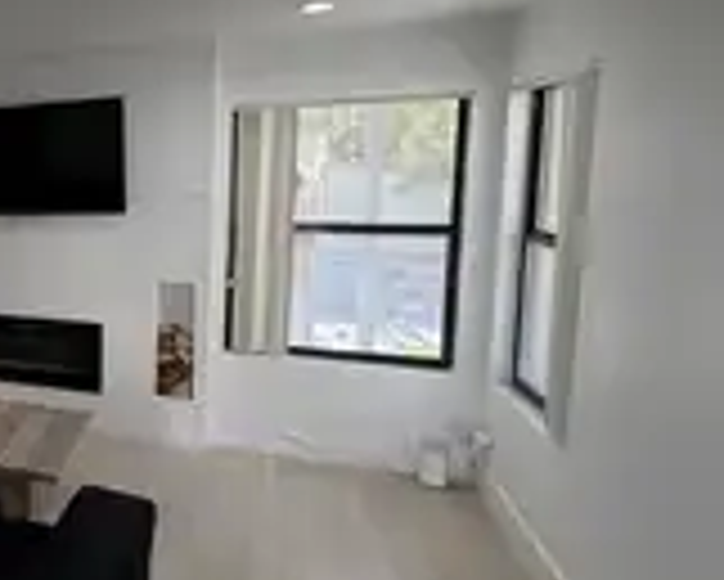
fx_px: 729
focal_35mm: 34
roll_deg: +1.7
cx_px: -171
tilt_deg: -5.0
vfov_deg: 43.3
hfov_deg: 37.6
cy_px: 243
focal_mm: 2.22
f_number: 2.2
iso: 160
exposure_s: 1/121
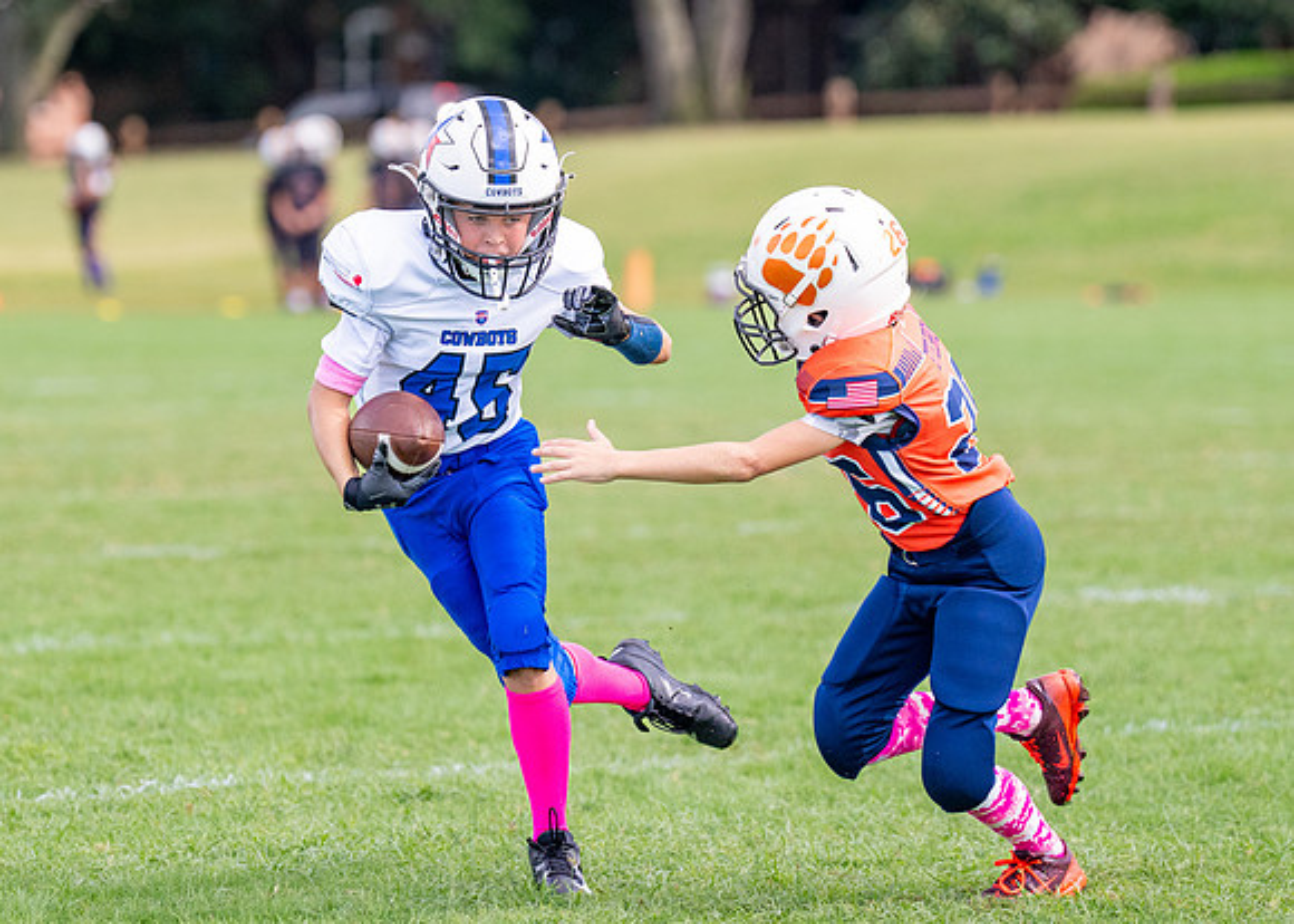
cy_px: 441
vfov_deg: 5.1
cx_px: 524
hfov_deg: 7.1
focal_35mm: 283
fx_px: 10389
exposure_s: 1/2500
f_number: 2.8
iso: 500
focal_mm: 154
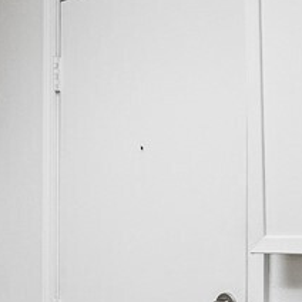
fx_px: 1007
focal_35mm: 102
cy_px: 227
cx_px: -98
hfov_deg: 16.1
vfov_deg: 17.0
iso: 250
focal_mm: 10
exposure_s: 1/13
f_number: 9
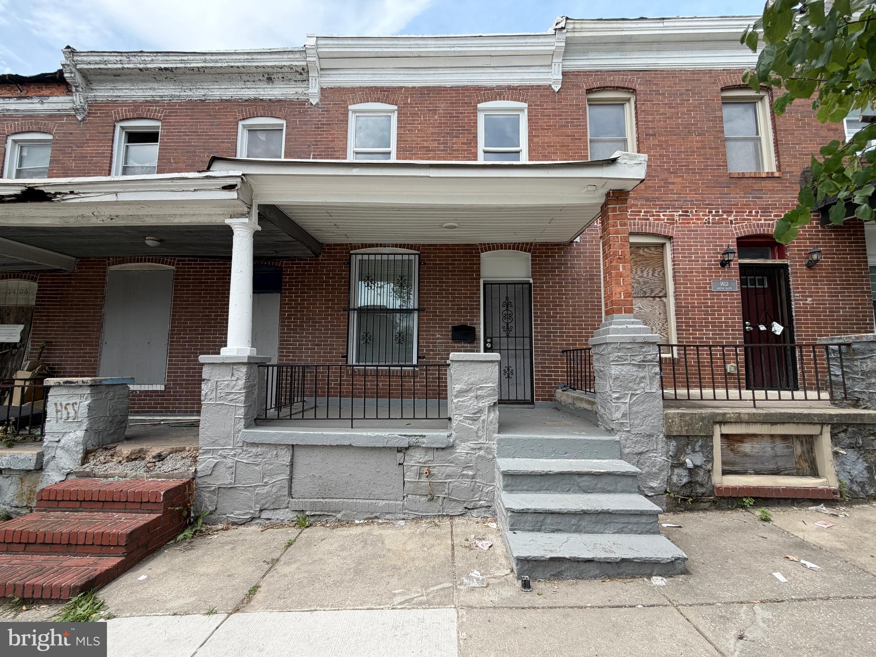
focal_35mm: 14
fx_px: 354
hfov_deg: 102.1
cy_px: 328
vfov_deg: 85.7
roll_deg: -0.4
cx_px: 438
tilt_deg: +5.1
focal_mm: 2.22
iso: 40
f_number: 2.2
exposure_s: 1/701
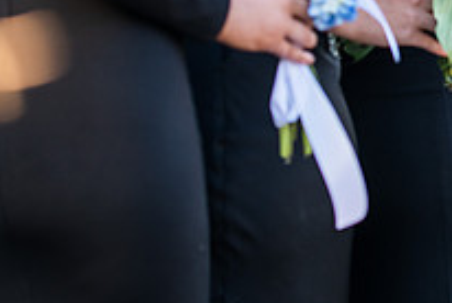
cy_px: -71
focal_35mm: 197
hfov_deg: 10.2
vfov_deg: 6.9
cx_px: 634
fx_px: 2477
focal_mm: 70
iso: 200
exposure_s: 1/250
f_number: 3.5
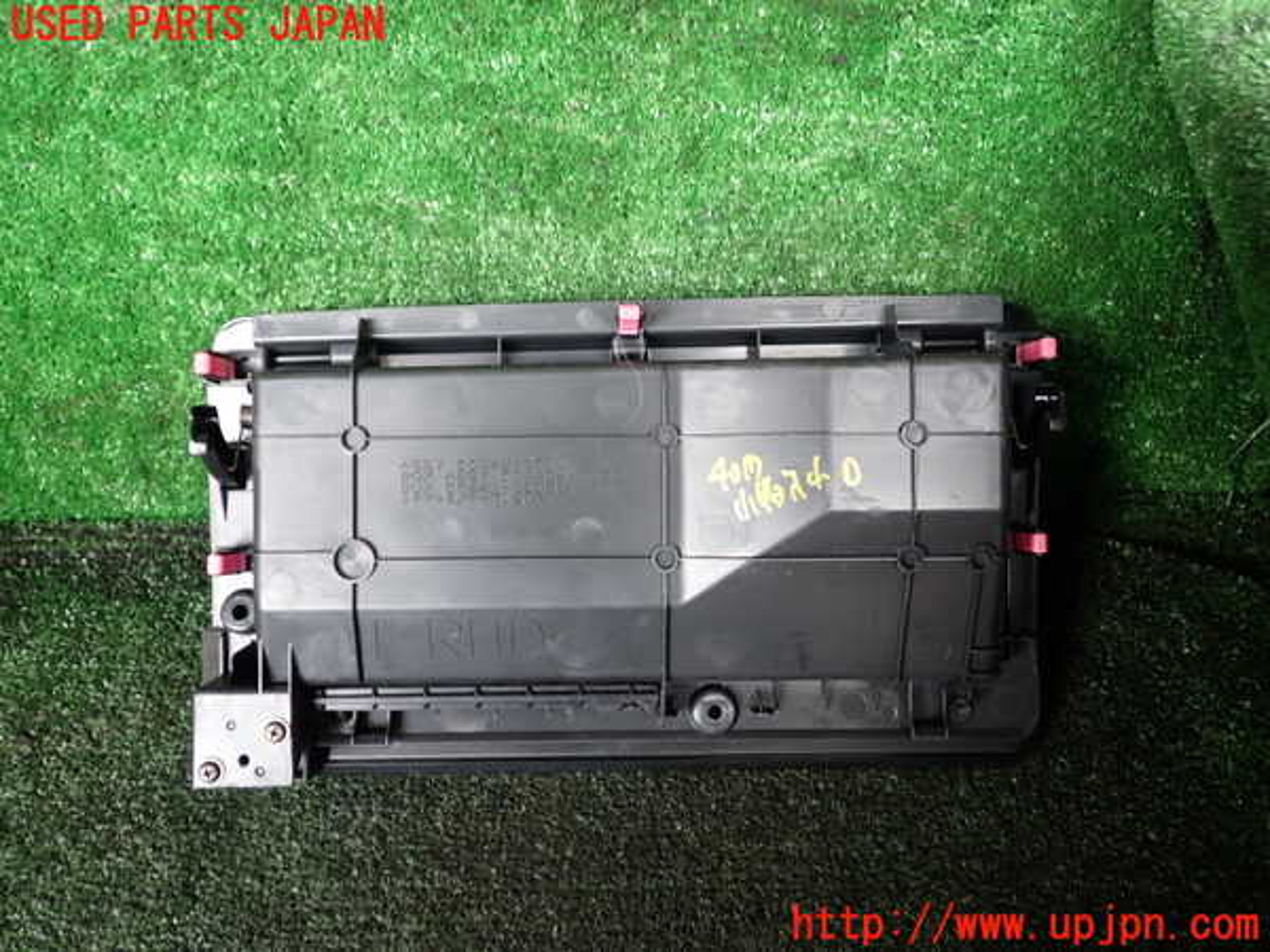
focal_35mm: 30
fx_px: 1101
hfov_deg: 60.0
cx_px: 635
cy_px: 476
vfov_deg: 46.8
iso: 200
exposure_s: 1/30
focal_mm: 5.4
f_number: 2.3
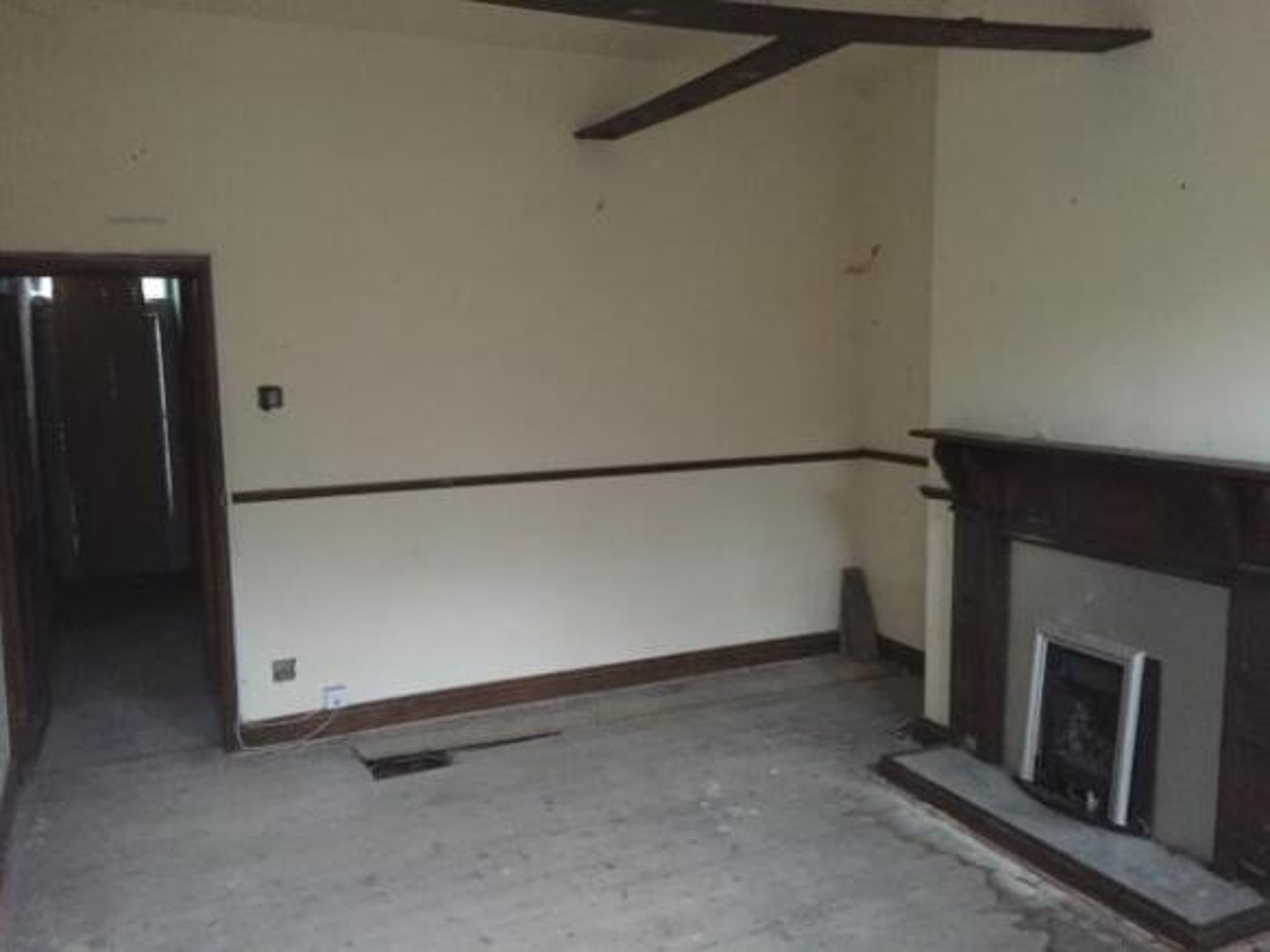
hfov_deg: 61.7
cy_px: 476
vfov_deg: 48.2
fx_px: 1064
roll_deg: +0.7
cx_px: 635
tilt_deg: -6.0
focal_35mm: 29
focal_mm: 4.15
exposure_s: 1/17
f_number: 2.2
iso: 500
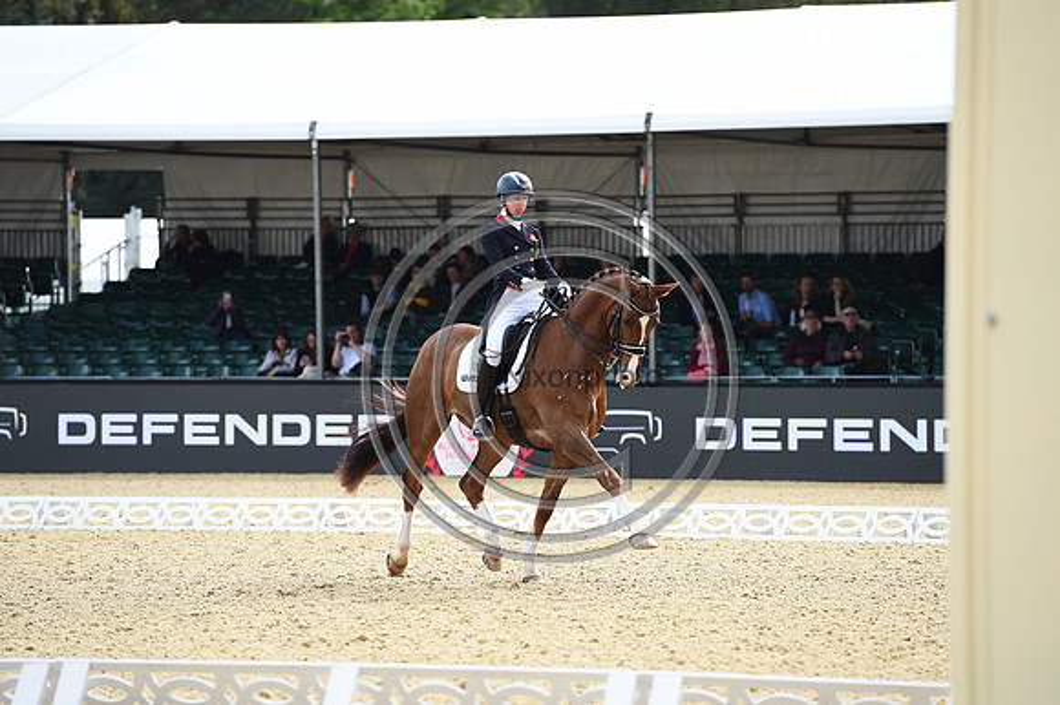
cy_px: 352
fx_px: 5885
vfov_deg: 6.9
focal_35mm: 200
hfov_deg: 10.3
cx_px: 530
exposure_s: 1/1250
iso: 560
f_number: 4.5
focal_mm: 200
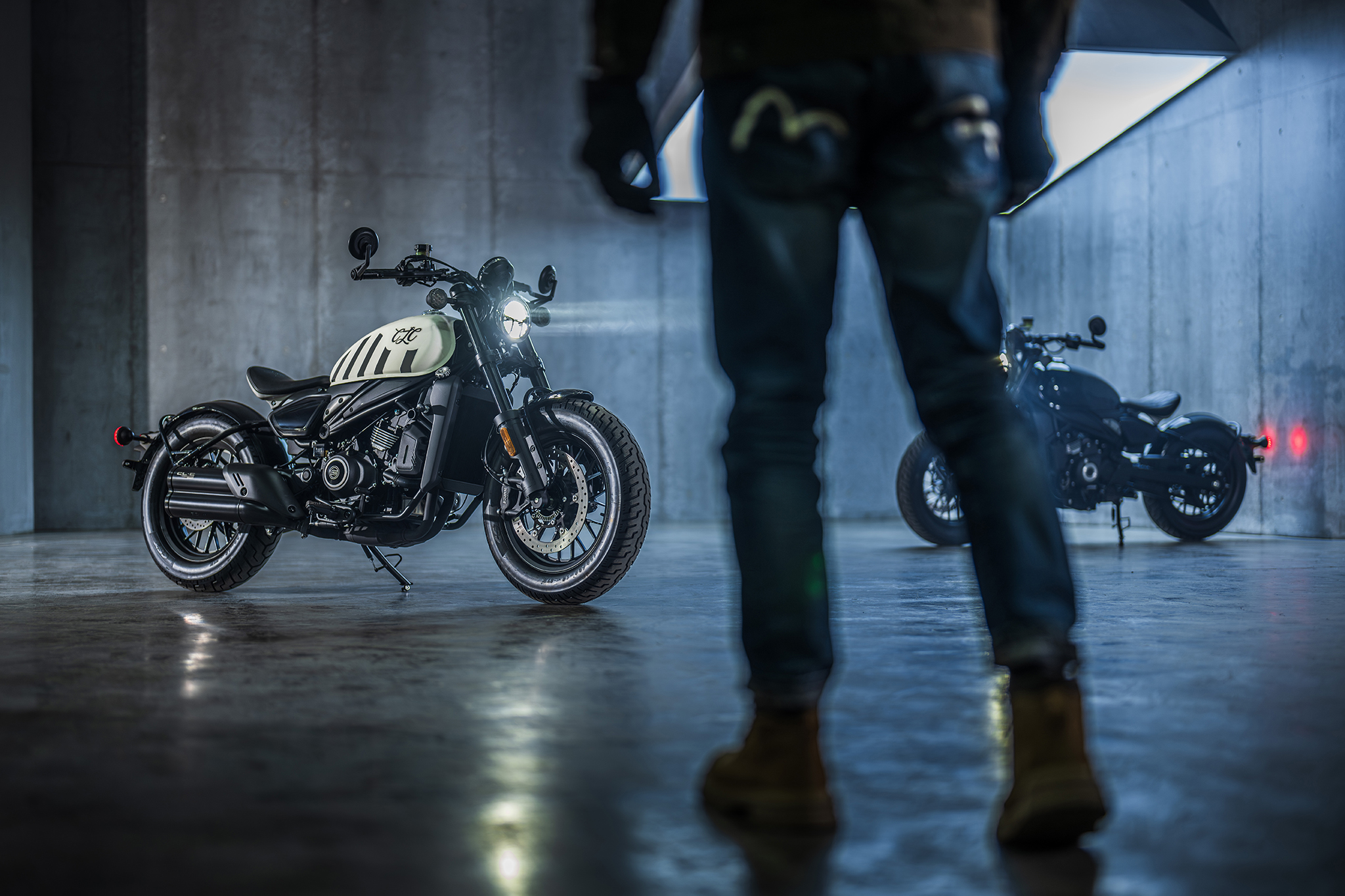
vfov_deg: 27.0
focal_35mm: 50
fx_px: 1868
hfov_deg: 39.6
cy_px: 448
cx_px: 672
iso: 50
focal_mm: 50
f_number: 1.3
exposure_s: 1/50
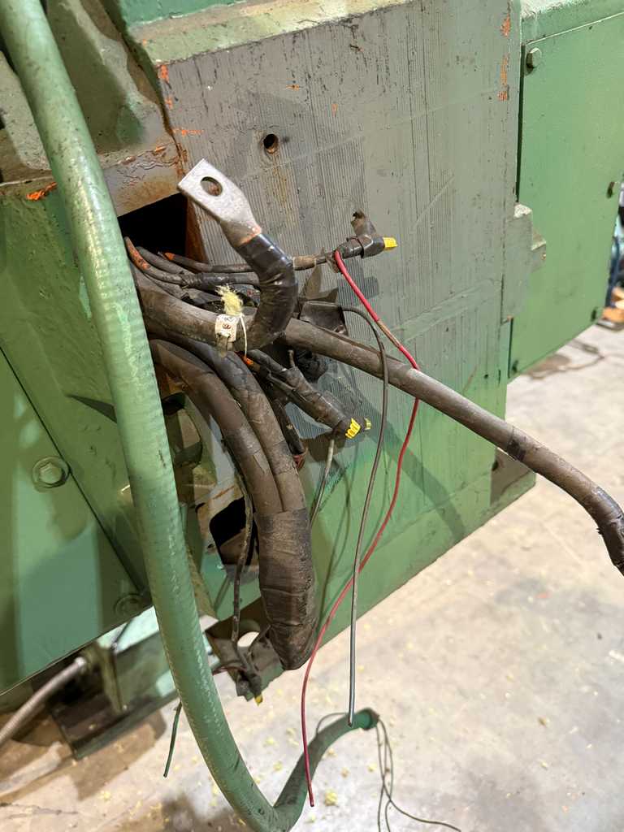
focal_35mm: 24
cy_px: 416
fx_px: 577
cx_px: 312
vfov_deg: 71.6
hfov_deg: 56.8
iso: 500
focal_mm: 6.76
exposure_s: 1/60
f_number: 1.78
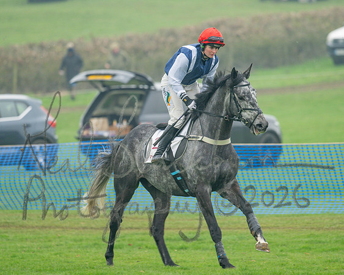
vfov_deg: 3.1
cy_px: 122
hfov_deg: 3.9
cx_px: 150
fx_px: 5117
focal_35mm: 503
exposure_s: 1/400
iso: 400
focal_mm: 400
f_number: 5
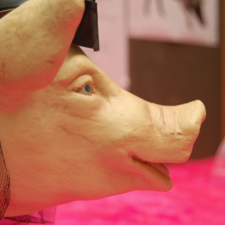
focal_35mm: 87
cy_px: 100
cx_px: 70
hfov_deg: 19.9
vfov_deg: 19.9
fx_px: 640
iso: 400
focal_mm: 38
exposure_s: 1/50
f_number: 5
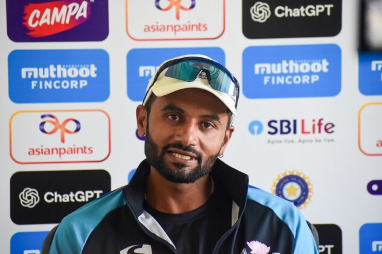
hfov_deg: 8.6
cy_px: 127
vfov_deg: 5.7
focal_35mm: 240
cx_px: 191
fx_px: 2546
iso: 1600
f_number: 5
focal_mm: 160
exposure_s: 1/160
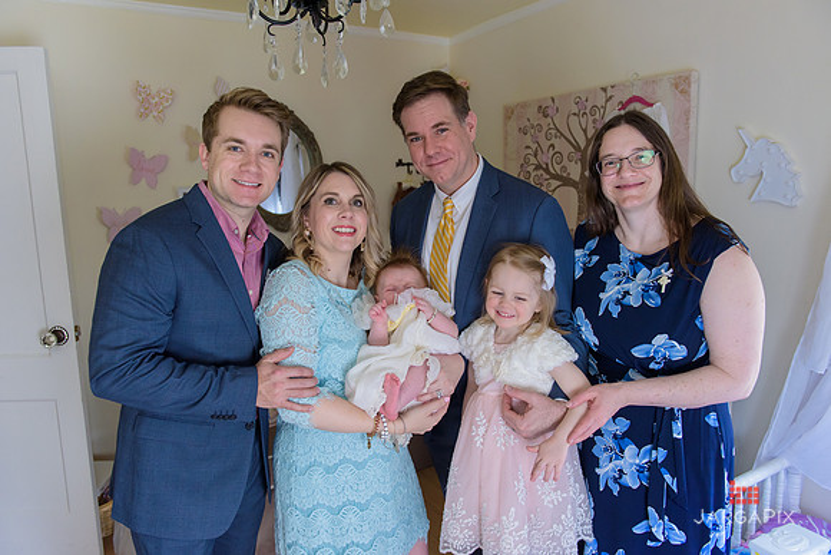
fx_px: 600
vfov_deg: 49.6
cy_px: 278
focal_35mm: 26
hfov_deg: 69.4
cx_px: 416
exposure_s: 1/125
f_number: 3.2
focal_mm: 26
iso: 1600
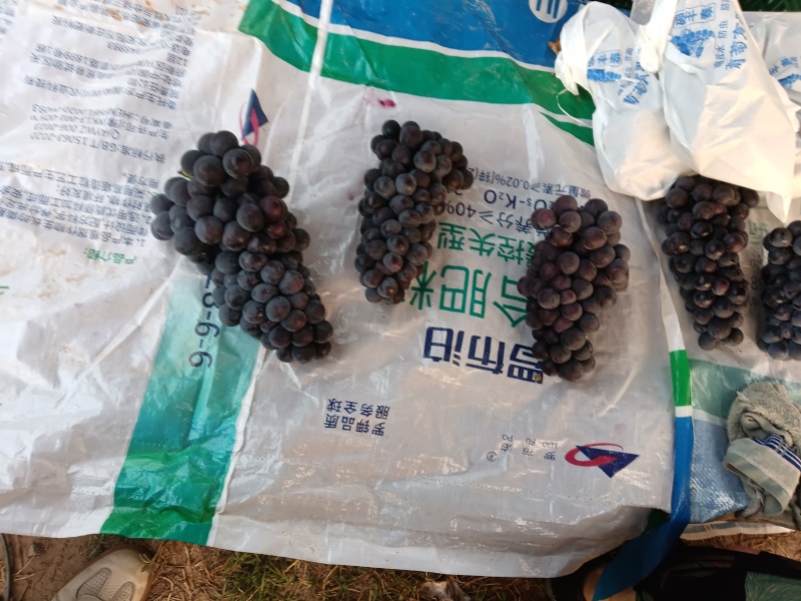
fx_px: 625
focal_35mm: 27
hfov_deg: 65.3
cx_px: 400
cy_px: 300
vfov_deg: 51.4
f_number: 1.8
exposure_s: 1/33.3
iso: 591
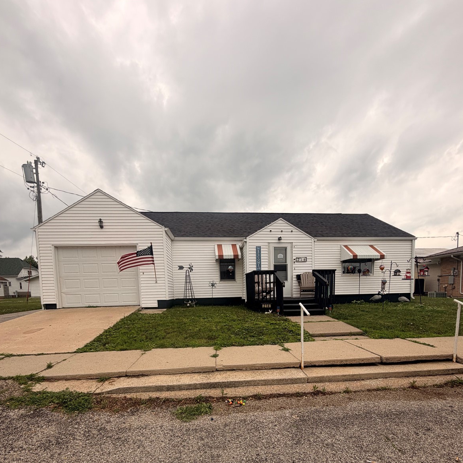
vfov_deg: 80.7
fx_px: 257
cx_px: 236
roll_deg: +0.8
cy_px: 315
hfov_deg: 84.0
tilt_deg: -4.9
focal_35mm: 17
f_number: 2.2
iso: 40
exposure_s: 1/134
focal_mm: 2.22
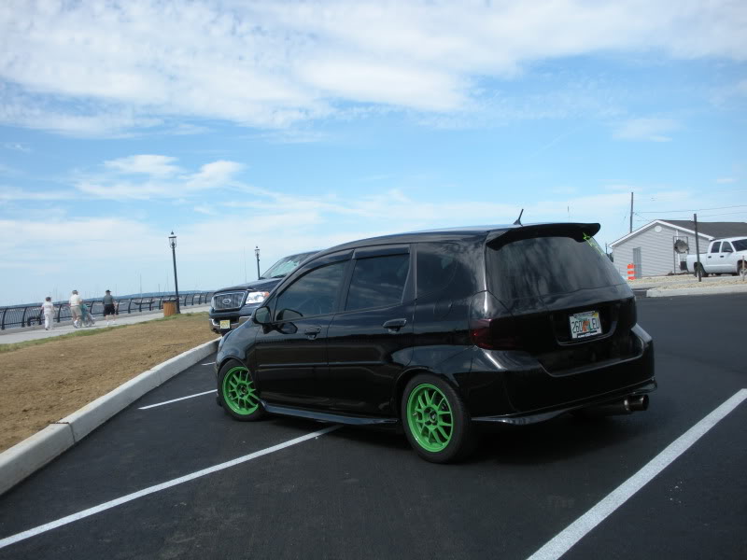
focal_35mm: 36
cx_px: 374
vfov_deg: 39.7
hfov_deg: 51.4
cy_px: 280
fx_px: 777
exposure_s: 1/508
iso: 64
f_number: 3.5
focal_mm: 6.3
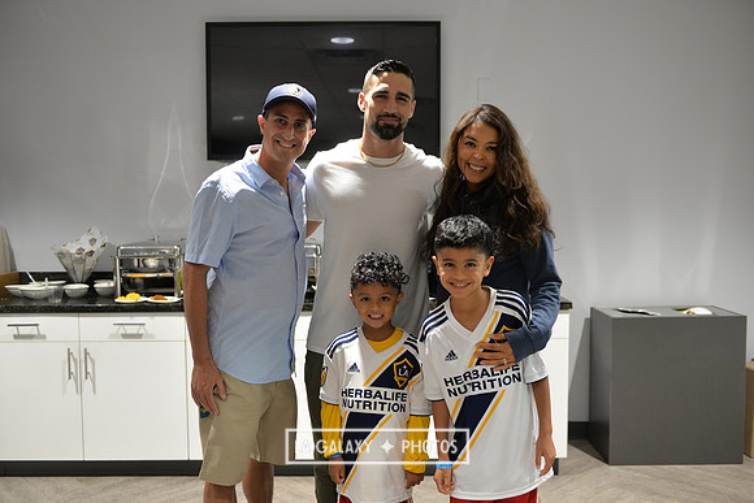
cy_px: 252
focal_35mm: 35
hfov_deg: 54.4
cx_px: 377
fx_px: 733
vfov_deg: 37.9
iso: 800
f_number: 2.8
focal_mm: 35
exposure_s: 1/50
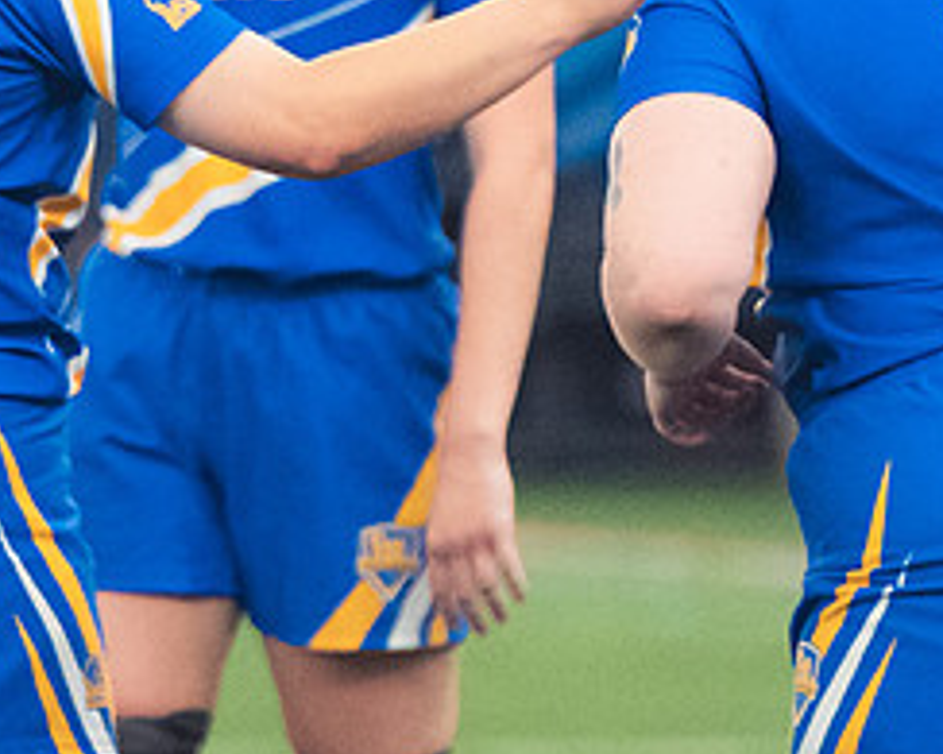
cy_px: -46
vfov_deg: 1.4
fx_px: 30130
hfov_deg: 1.8
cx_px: 345
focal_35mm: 1080
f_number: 2.8
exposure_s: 1/320
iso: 5000
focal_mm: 195
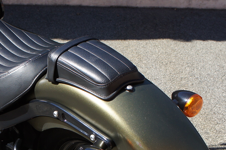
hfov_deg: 20.8
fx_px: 611
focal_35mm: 97
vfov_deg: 13.8
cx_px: 57
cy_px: 144
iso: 200
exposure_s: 1/800
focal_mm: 23
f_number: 4.5
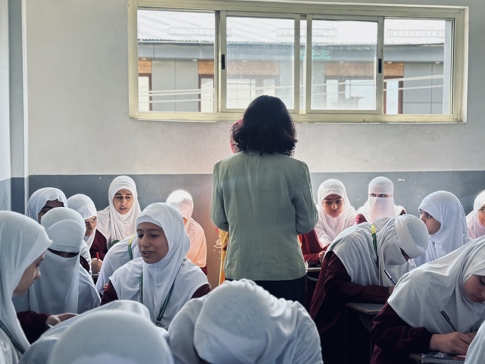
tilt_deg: -2.9
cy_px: 182
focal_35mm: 48
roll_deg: +0.7
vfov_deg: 30.3
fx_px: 673
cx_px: 242
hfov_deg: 39.7
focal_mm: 6.86
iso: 80
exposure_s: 1/464
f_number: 1.78
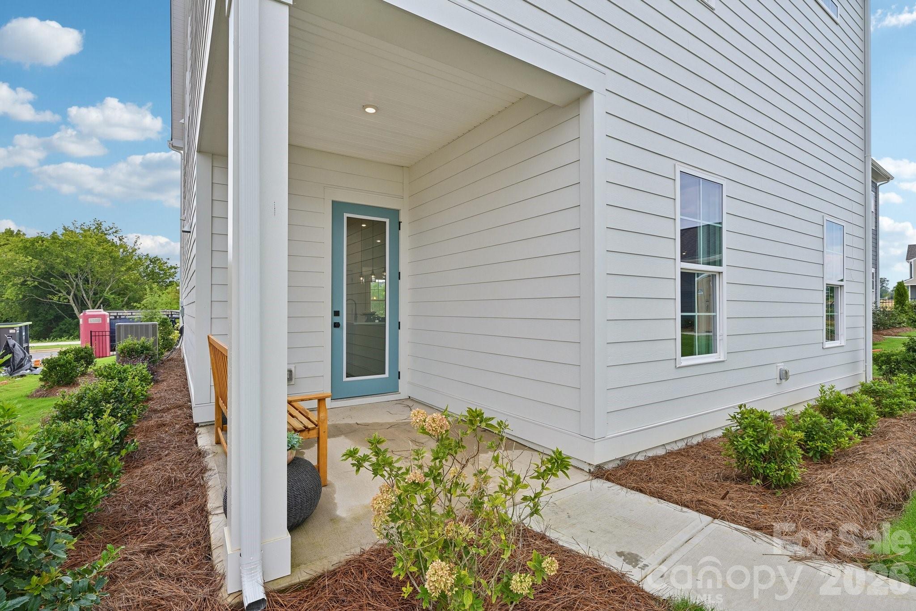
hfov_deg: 95.0
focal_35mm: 16
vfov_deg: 72.0
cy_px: 306
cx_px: 458
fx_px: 420
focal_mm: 16.5
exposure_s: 1/100
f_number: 8
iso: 100
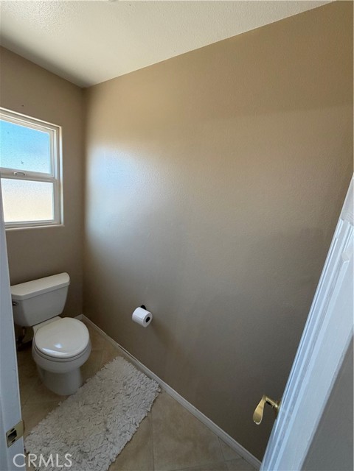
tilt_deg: -12.9
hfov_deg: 85.7
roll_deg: -7.1
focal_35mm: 14
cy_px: 236
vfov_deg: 102.1
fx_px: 191
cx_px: 177
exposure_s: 1/120
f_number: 2.2
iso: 250
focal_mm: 2.22
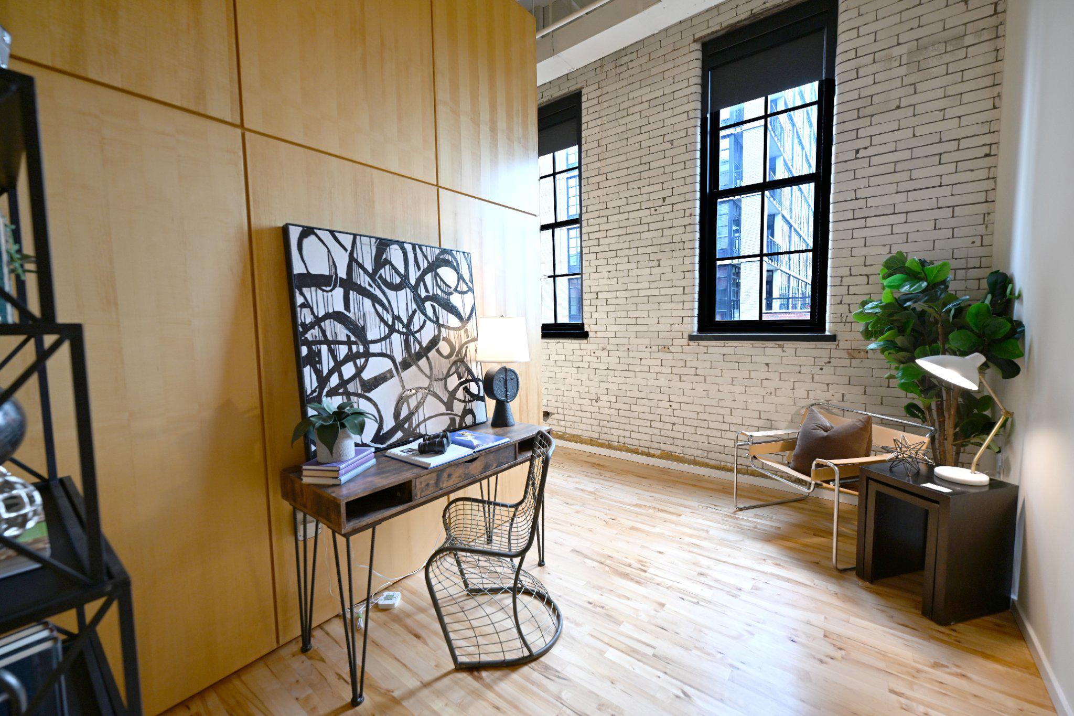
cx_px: 537
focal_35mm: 14
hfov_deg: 104.3
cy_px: 358
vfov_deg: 81.2
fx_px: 418
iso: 400
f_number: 4.5
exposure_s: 1/30
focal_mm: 14
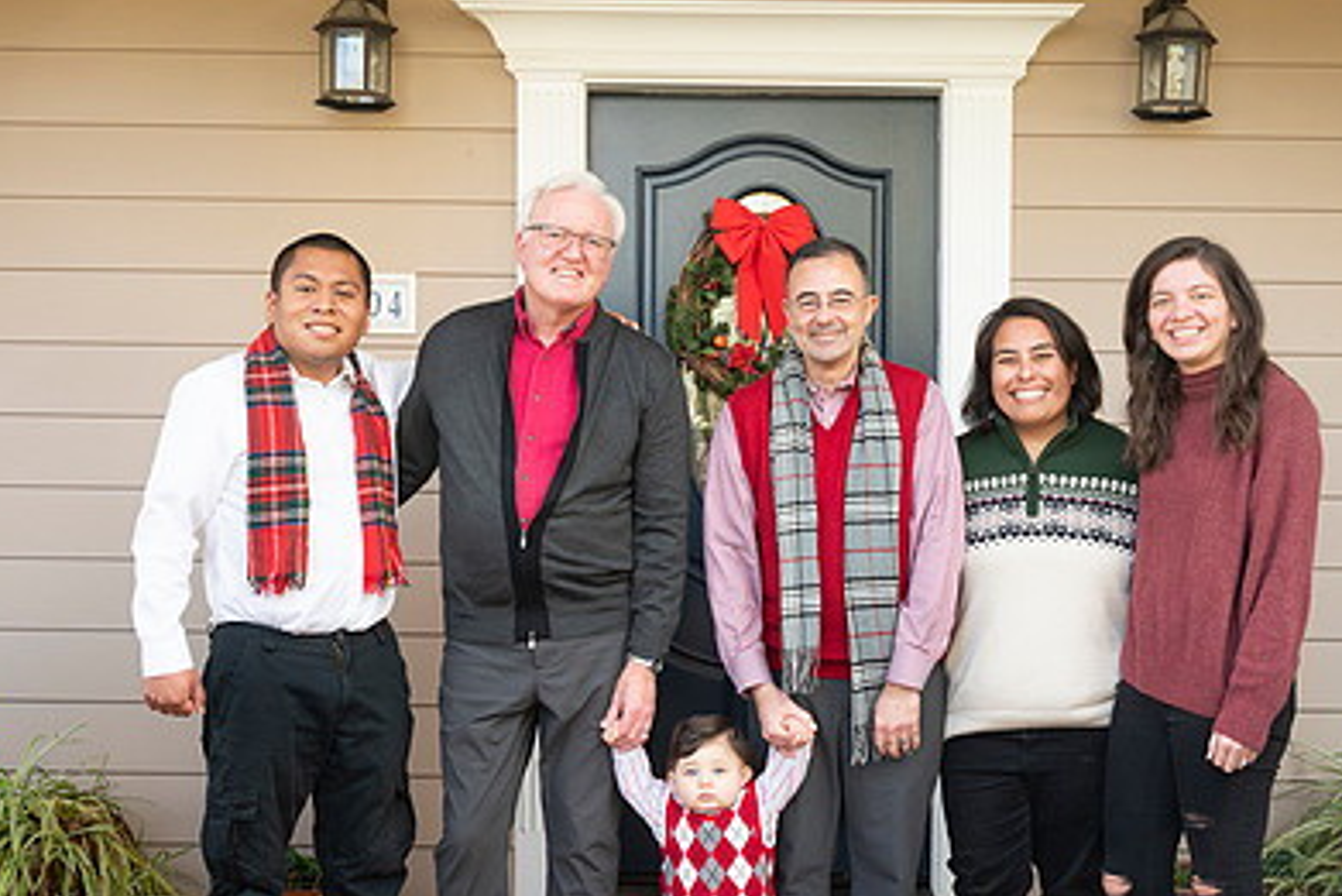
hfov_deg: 40.3
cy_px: 551
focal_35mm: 49
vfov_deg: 27.5
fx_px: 1827
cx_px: 734
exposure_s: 1/125
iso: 400
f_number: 4.8
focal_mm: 33
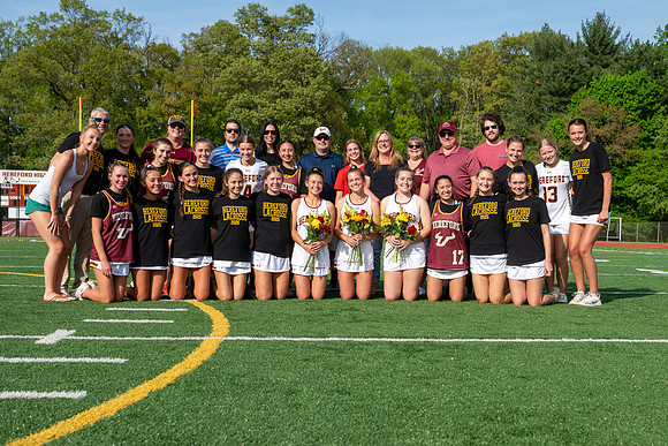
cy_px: 258
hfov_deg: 41.3
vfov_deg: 28.2
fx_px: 885
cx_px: 361
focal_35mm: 48
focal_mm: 40
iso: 500
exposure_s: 1/2500
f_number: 5.6
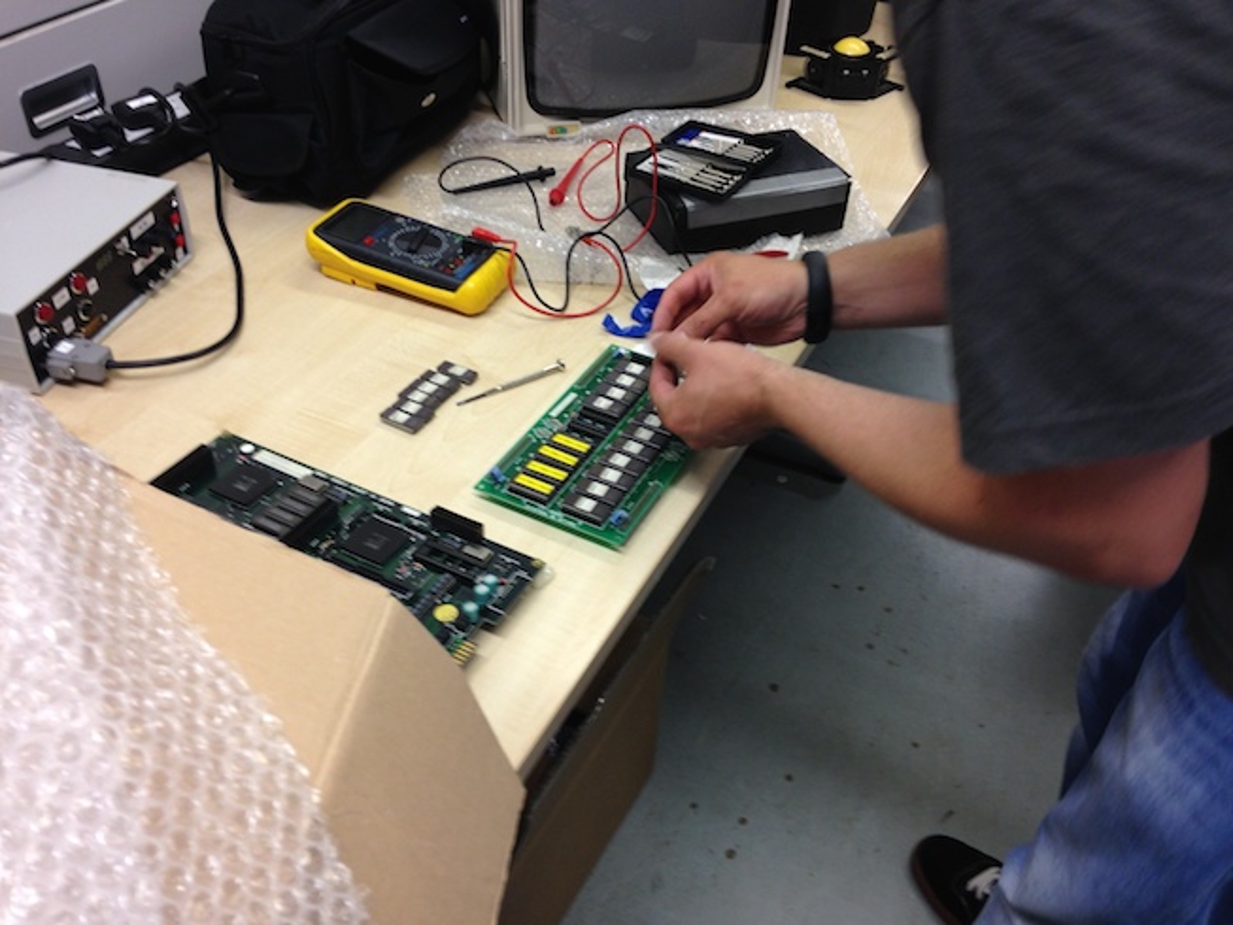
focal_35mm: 33
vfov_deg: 43.0
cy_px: 462
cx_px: 616
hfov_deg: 55.3
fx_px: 1176
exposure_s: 1/20
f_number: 2.4
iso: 80
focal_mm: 4.12
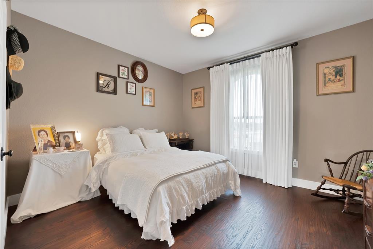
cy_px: 124
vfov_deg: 81.3
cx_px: 186
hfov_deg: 104.2
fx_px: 145
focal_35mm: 14
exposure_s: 1/2.5
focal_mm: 14
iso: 640
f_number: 9
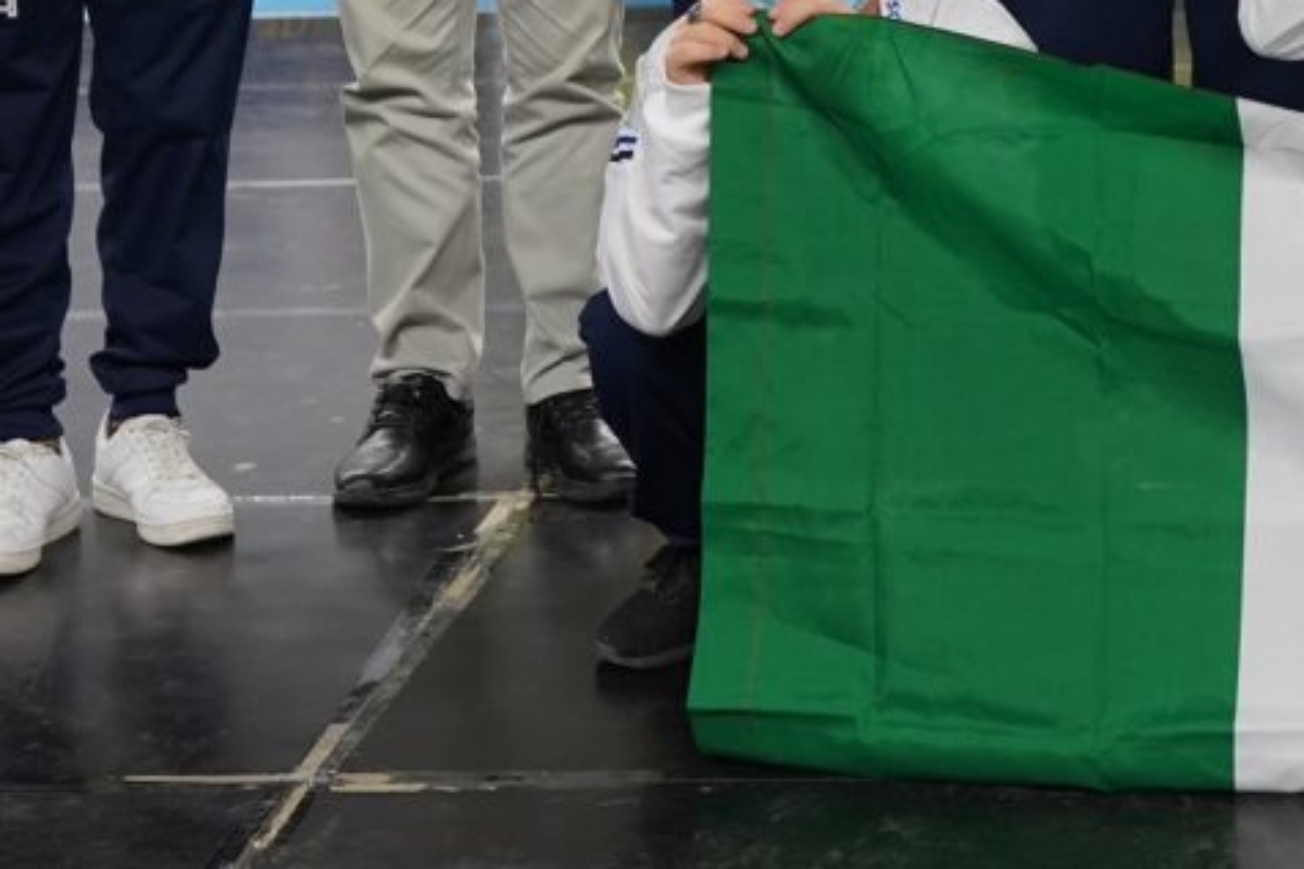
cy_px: -354
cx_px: 1090
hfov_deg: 17.9
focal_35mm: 113
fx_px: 4091
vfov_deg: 11.7
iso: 800
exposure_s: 1/250
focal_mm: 35
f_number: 3.2
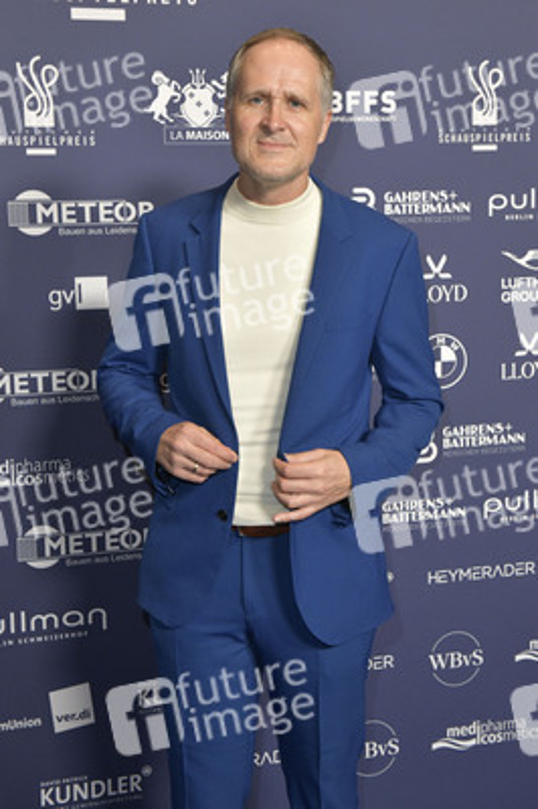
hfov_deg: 28.0
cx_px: 269
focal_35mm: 48
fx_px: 1078
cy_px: 404
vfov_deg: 41.1
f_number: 6.3
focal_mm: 48
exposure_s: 1/250
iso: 2000
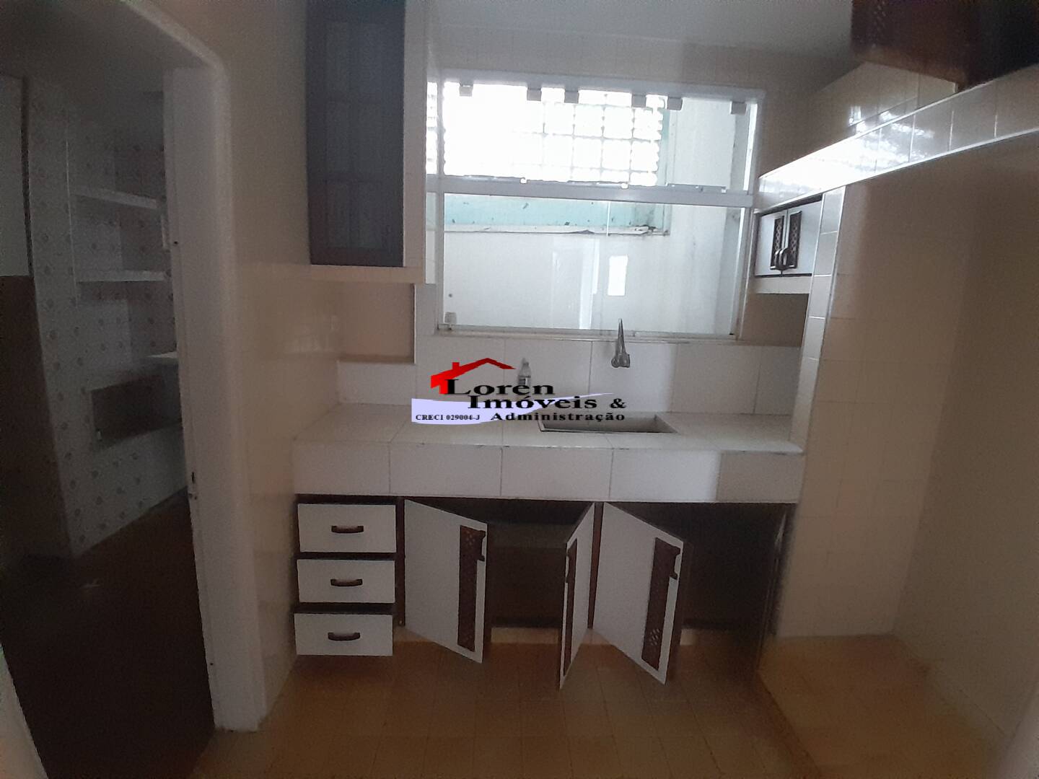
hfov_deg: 91.0
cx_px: 520
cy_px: 390
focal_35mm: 17
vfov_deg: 74.7
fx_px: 510
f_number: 2.2
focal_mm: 1.46
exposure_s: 1/20
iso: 800
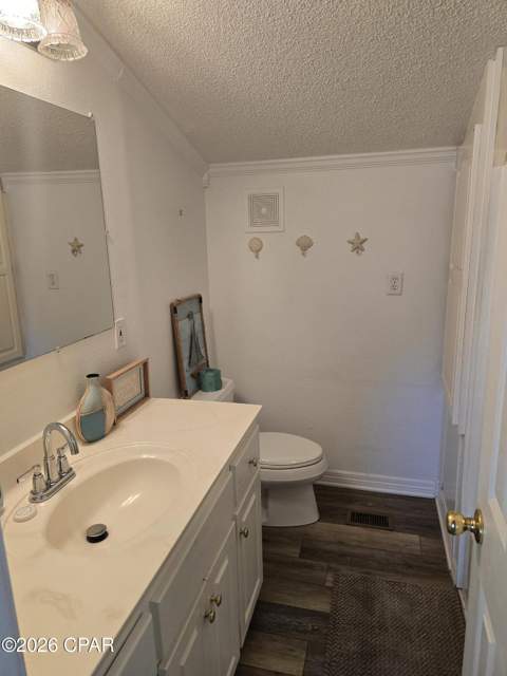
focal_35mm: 23
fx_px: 449
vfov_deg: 73.9
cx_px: 254
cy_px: 338
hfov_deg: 58.9
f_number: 1.7
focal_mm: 6.3
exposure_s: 1/120
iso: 200
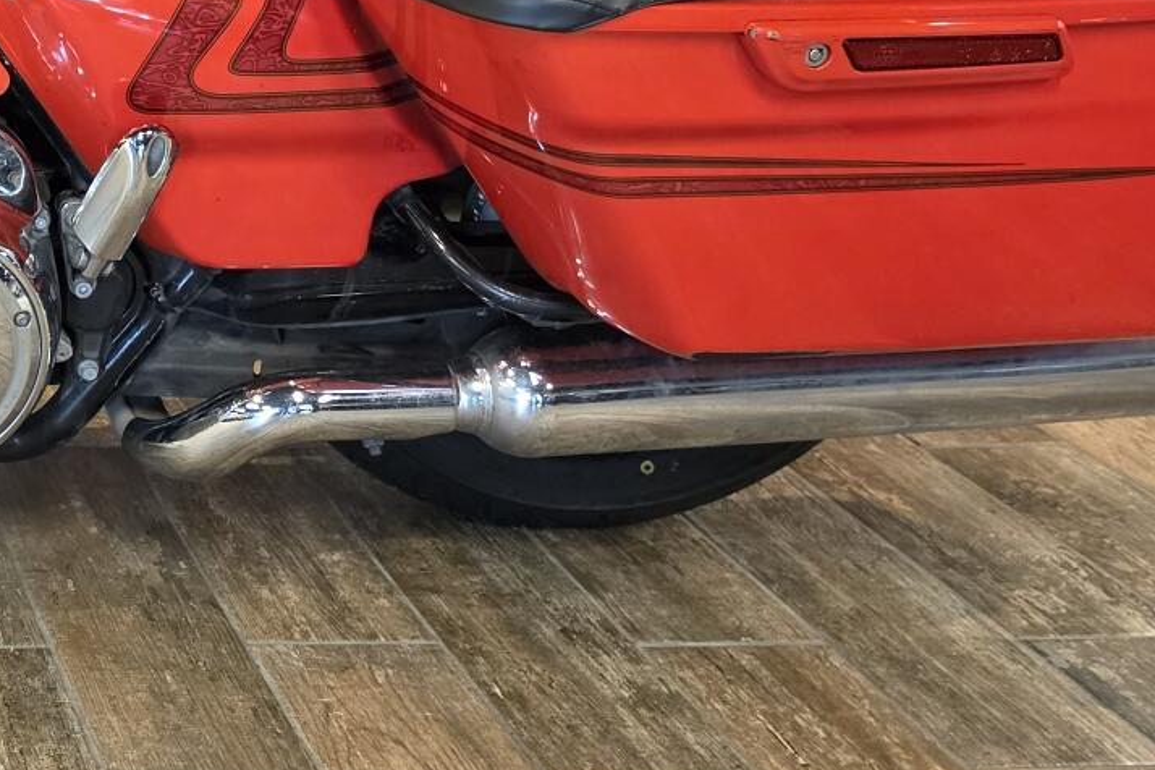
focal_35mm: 67
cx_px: -252
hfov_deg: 26.5
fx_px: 2149
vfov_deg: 19.8
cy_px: 32
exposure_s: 1/120
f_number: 1.4
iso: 640
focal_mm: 6.5
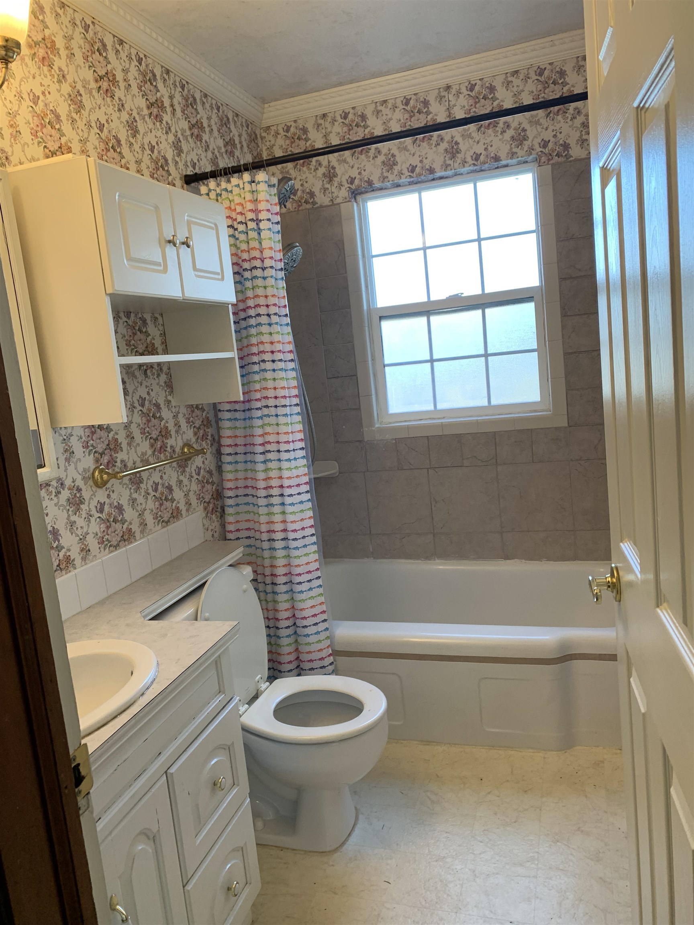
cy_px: 462
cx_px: 347
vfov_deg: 67.3
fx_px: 695
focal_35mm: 26
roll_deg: +6.4
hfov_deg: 53.1
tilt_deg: -8.2
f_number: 1.8
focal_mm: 4.25
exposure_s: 1/60
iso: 64
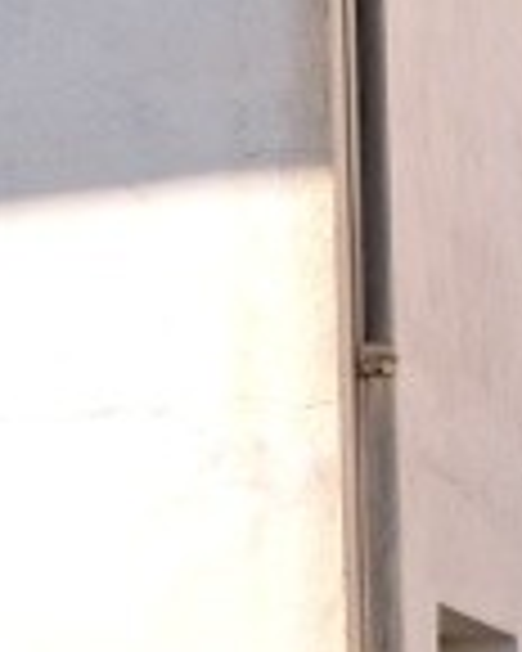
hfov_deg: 8.6
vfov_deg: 11.7
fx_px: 3186
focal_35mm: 165
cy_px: 351
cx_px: -666
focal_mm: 5.23
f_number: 1.8
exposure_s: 1/617
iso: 50
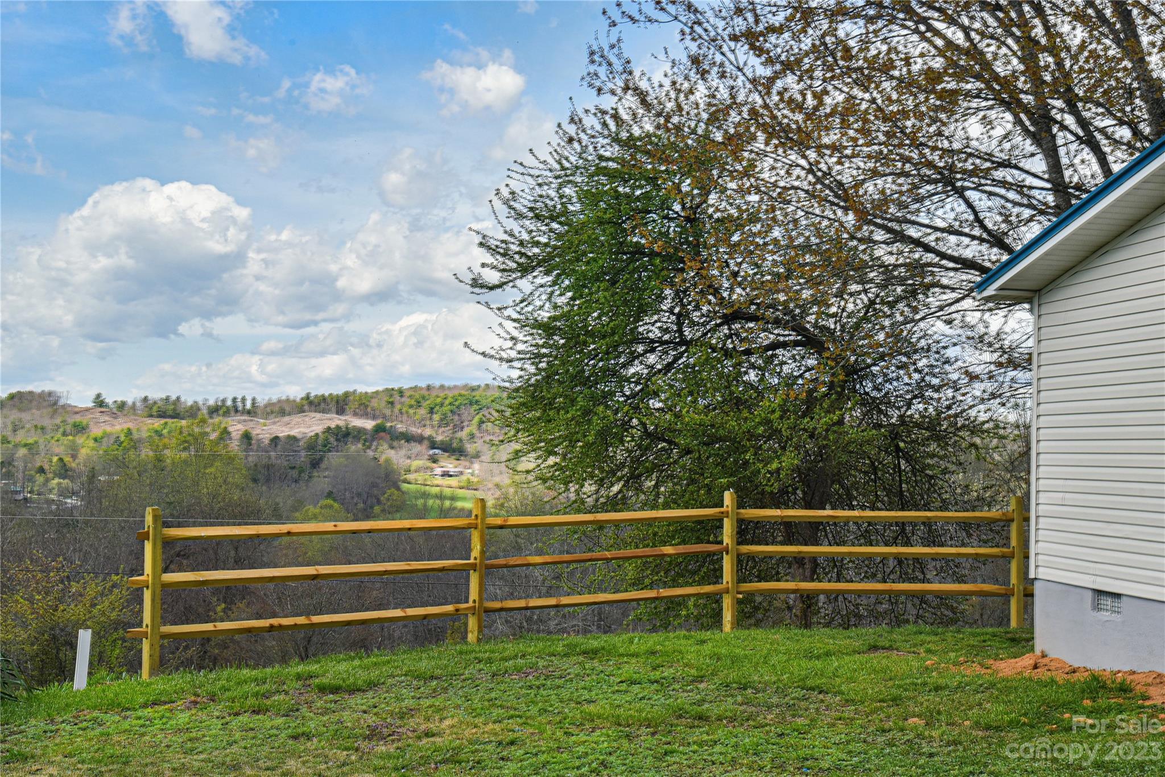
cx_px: 582
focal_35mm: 48
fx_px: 1553
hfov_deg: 41.1
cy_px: 388
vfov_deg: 28.1
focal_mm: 48
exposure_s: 1/320
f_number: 9
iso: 800
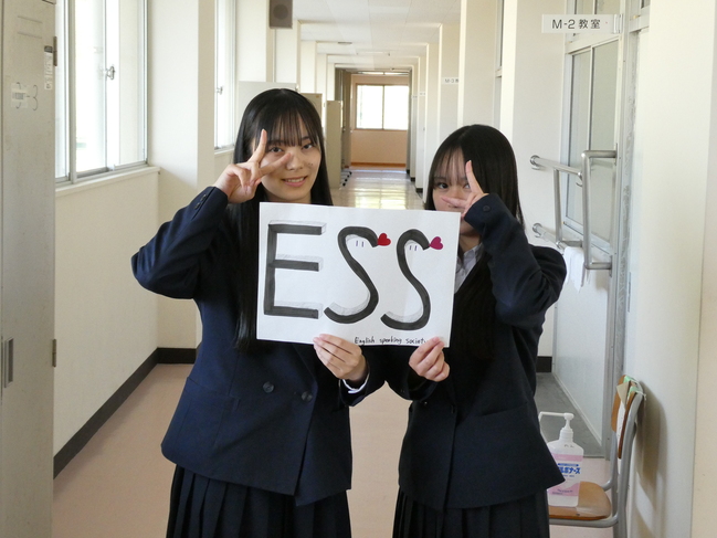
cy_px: 269
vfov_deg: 24.0
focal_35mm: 61
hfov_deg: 31.7
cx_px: 358
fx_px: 1264
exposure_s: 1/80
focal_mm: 10.9
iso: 500
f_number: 4.3
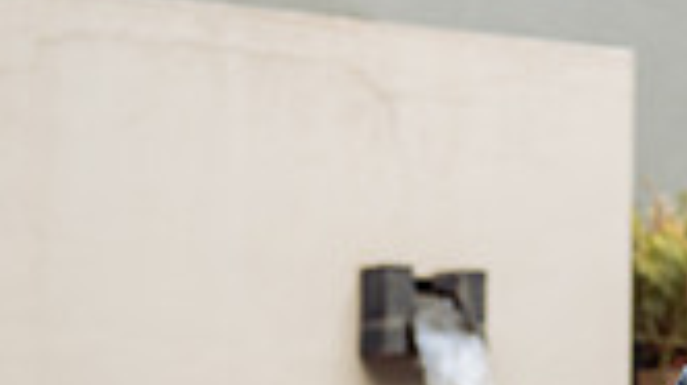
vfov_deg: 6.8
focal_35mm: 176
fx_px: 3203
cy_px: 478
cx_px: 600
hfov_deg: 12.2
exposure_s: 1/160
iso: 320
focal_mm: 48
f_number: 2.8
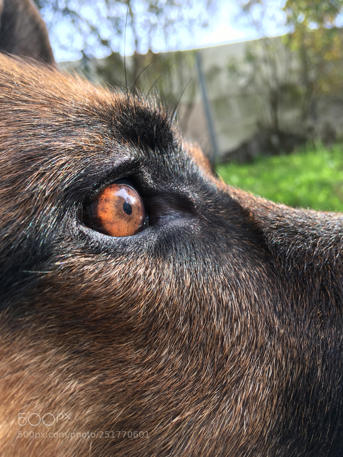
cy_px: 228
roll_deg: +11.5
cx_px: 172
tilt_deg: -1.6
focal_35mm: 29
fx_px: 383
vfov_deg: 61.7
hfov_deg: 48.2
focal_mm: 4.15
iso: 25
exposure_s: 1/100
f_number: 2.2
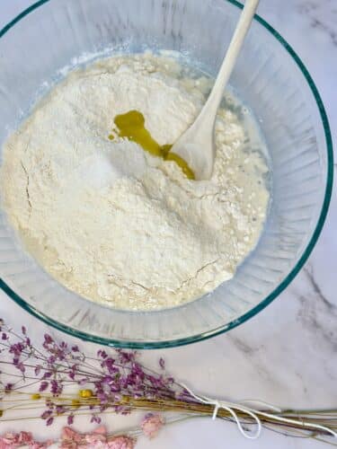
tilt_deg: -79.6
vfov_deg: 39.7
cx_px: 168
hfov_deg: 30.3
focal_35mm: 48
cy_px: 224
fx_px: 623
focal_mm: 6.86
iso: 80
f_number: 1.78
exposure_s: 1/192
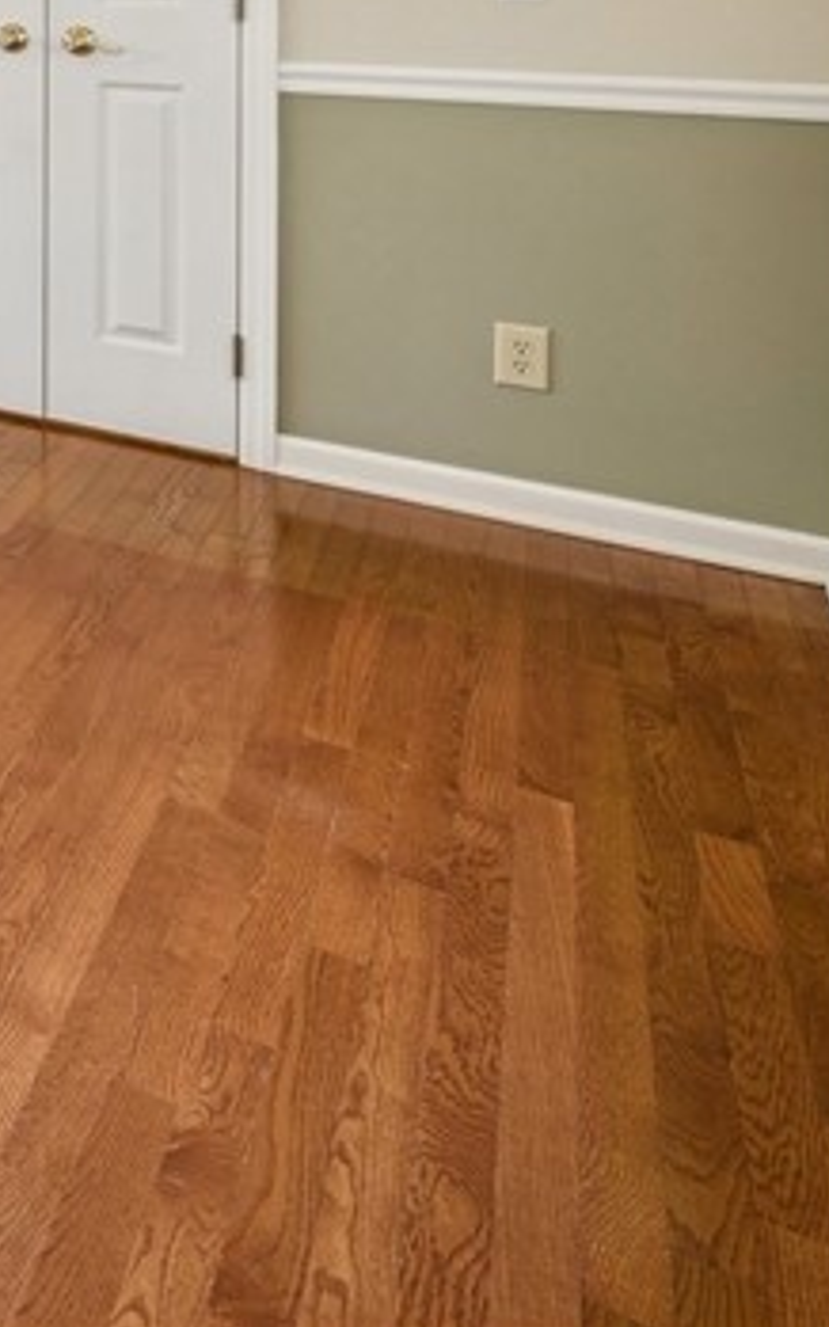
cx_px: -768
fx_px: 1374
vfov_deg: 43.1
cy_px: -44
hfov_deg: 20.1
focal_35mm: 38
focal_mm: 12
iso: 100
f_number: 11
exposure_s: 1/4
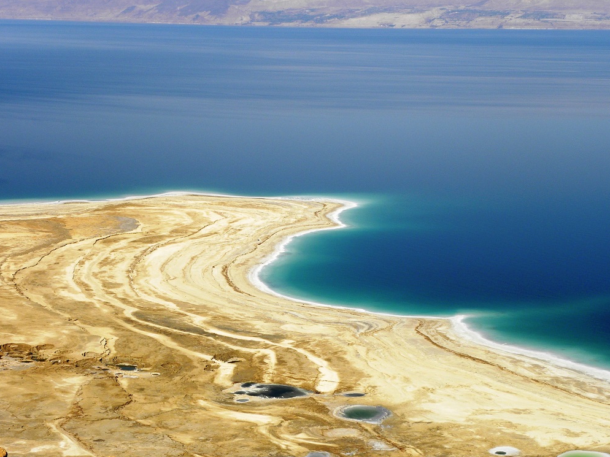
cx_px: 305
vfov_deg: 17.8
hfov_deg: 23.6
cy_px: 248
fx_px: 1462
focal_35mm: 83
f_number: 6.3
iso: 64
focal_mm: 13.4
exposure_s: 1/293
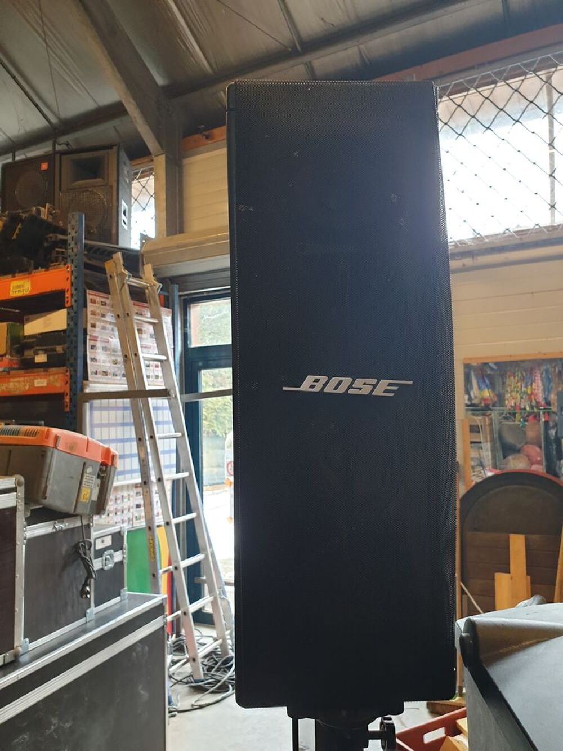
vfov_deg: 67.3
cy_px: 376
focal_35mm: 26
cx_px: 282
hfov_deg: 53.1
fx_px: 564
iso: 160
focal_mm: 4.3
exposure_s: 1/50
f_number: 2.4
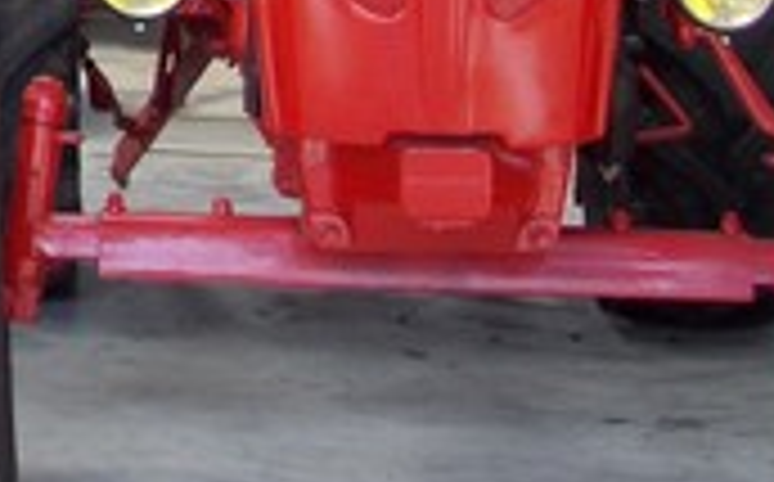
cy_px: -649
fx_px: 4782
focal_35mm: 227
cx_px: -909
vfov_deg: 5.6
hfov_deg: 8.6
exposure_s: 1/30
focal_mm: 8.1
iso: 80
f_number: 3.7
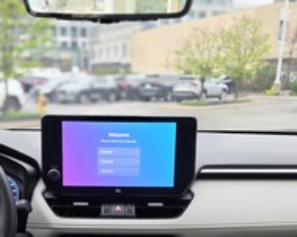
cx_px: 113
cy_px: 227
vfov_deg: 28.7
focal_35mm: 50
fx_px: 439
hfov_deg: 37.2
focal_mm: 6.5
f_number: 1.4
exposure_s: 1/180
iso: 100
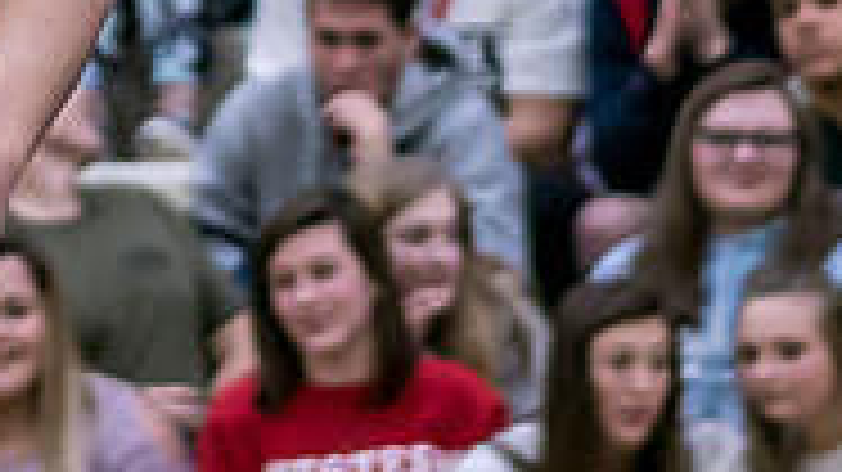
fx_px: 12140
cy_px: -301
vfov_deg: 2.2
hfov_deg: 4.0
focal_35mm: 544
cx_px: -393
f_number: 1.2
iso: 640
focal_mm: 45
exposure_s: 1/1000
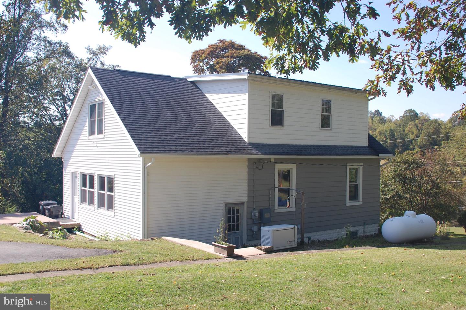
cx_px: 233
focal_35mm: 38
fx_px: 485
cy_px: 155
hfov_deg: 51.3
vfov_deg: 35.4
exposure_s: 1/250
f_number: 8
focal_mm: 25
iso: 200
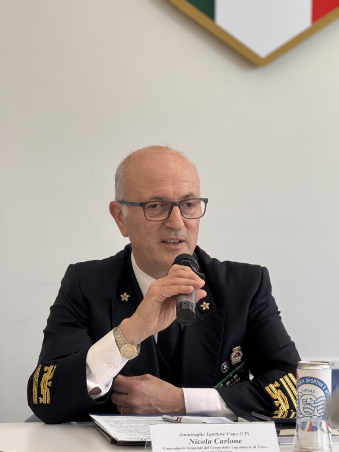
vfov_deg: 16.4
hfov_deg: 12.3
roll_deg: -1.2
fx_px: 1567
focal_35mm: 120
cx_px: 170
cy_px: 226
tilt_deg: +0.7
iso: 125
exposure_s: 1/100
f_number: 2.8
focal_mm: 15.66
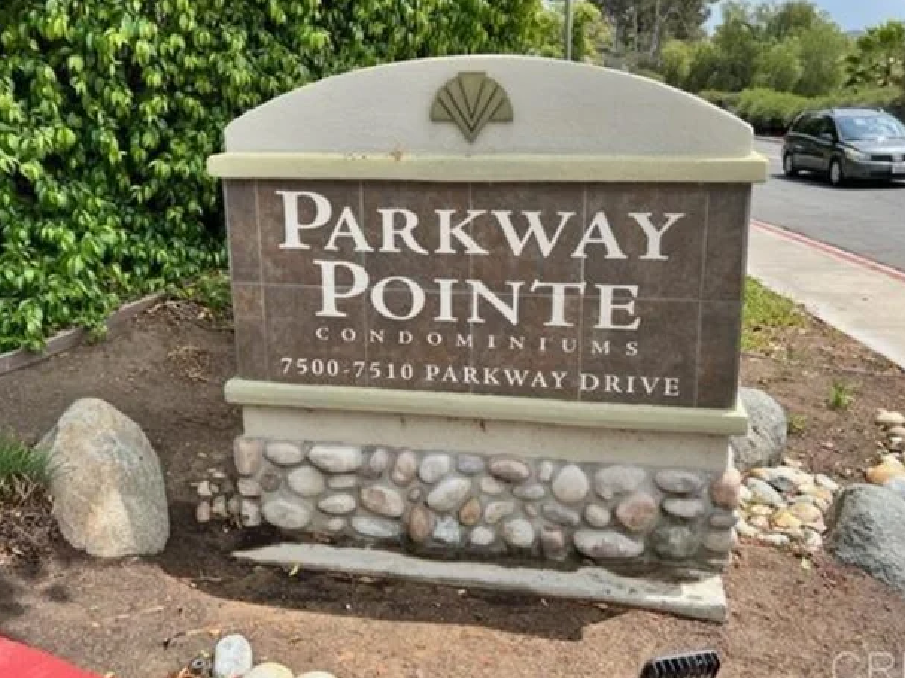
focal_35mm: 32
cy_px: 274
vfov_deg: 43.9
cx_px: 444
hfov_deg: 56.8
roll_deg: +0.9
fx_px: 836
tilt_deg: -14.4
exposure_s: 1/1901
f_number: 1.5
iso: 50
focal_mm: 5.7
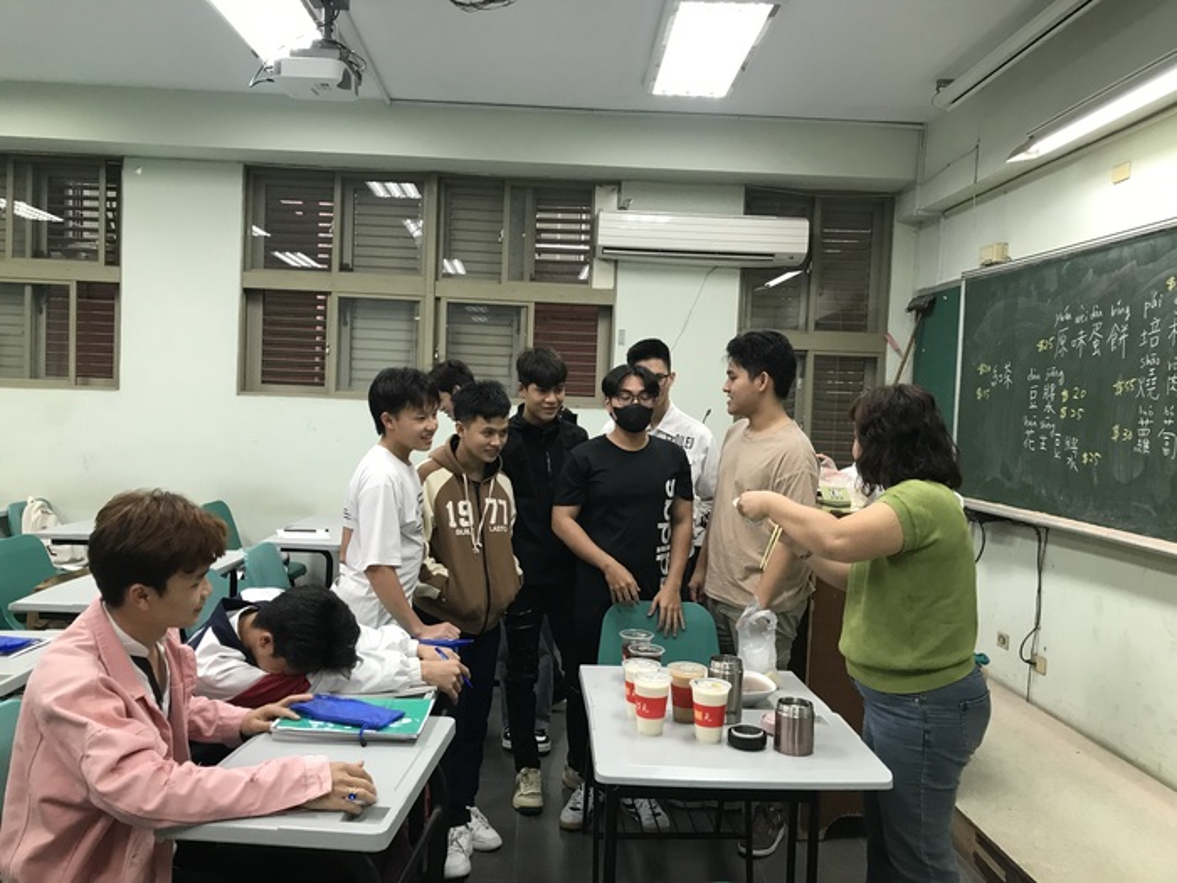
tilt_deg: -3.2
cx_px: 588
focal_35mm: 28
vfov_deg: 49.7
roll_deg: -1.5
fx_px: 952
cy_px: 442
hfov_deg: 63.4
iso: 32
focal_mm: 3.99
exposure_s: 1/30
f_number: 1.8
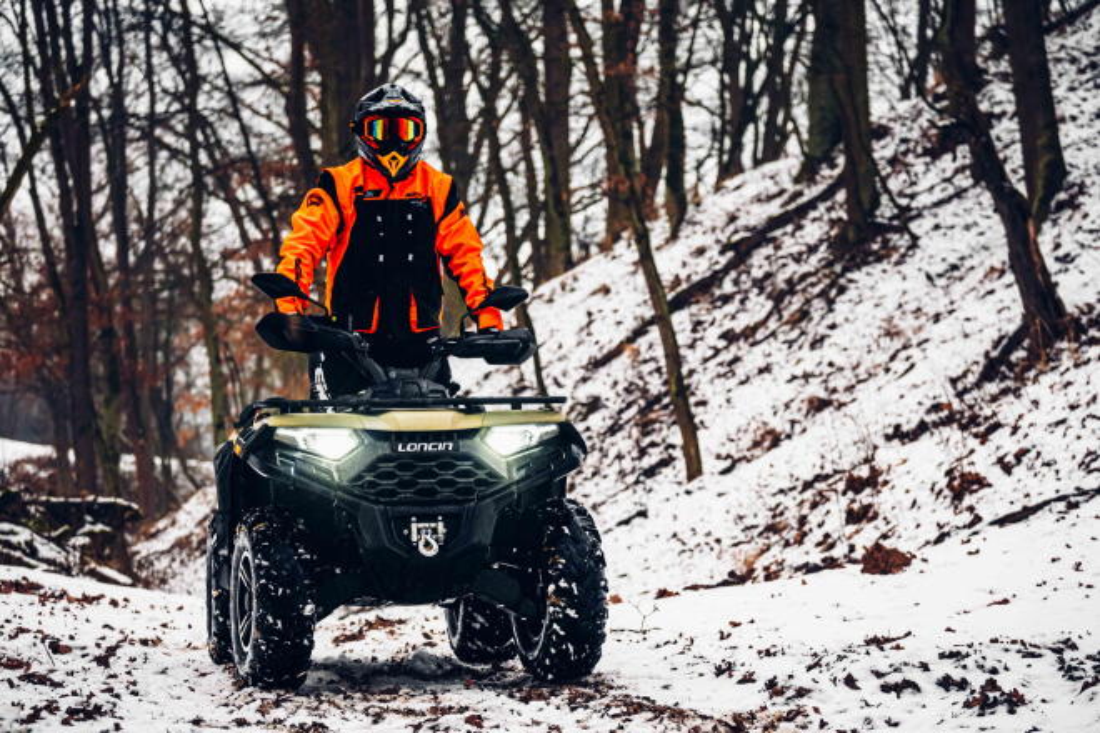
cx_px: 550
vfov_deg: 15.5
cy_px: 366
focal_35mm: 88
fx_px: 2689
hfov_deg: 23.1
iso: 500
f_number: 2.8
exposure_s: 1/250
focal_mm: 58.7
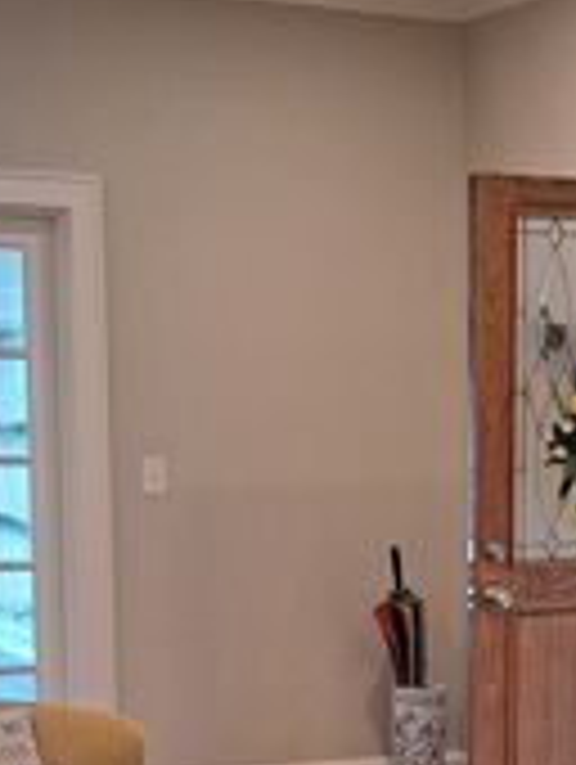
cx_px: 477
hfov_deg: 15.6
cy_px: 781
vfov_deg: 20.1
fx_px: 2080
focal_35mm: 94
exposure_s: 1/60
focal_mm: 5.23
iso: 125
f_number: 1.8
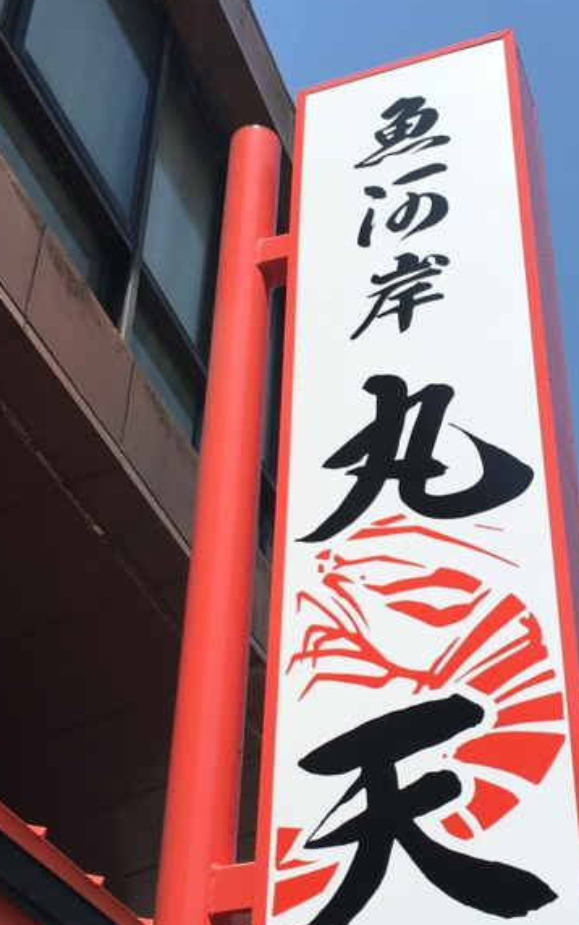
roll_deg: +0.5
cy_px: 508
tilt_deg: +38.8
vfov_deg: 36.8
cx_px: 396
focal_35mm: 55
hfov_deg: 23.4
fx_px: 1387
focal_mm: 4.15
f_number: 2.2
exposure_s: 1/1876
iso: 25
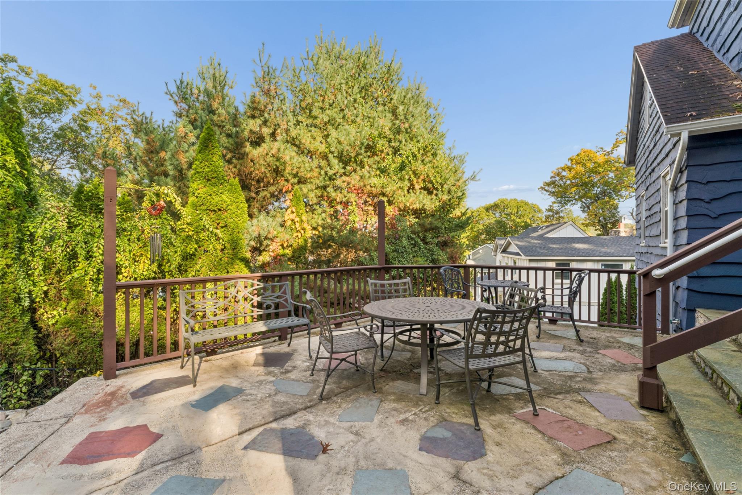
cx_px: 371
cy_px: 248
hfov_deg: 96.0
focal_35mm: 16
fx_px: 334
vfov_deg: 73.1
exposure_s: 1/5
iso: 100
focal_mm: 16.2
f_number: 22
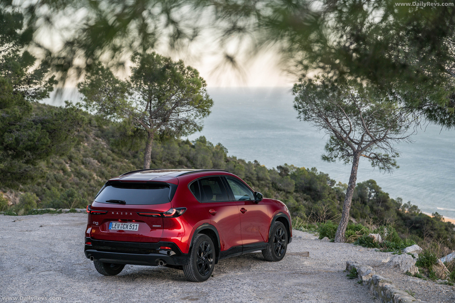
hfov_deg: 30.1
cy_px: 152
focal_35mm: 67
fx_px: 847
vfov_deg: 20.3
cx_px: 228
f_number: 3.5
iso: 320
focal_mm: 67
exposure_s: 1/200
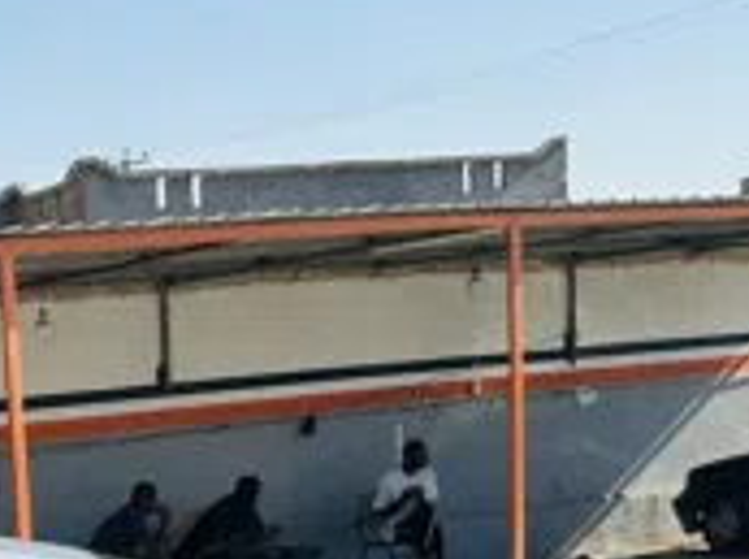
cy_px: 841
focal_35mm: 89
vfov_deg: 15.3
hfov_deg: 20.2
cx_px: -221
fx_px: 1922
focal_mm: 6.86
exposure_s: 1/3717
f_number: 1.78
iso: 80
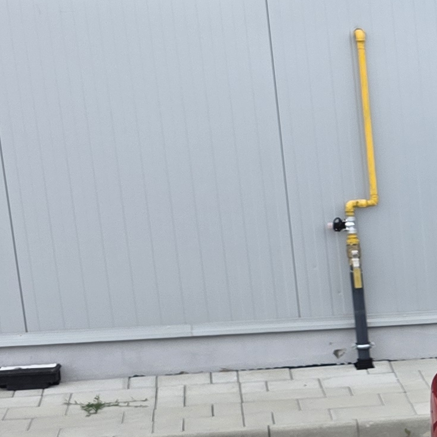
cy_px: 439
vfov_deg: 15.4
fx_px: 1585
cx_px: 944
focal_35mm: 111
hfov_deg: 13.0
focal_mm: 6.3
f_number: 1.7
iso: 80
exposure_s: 1/2828
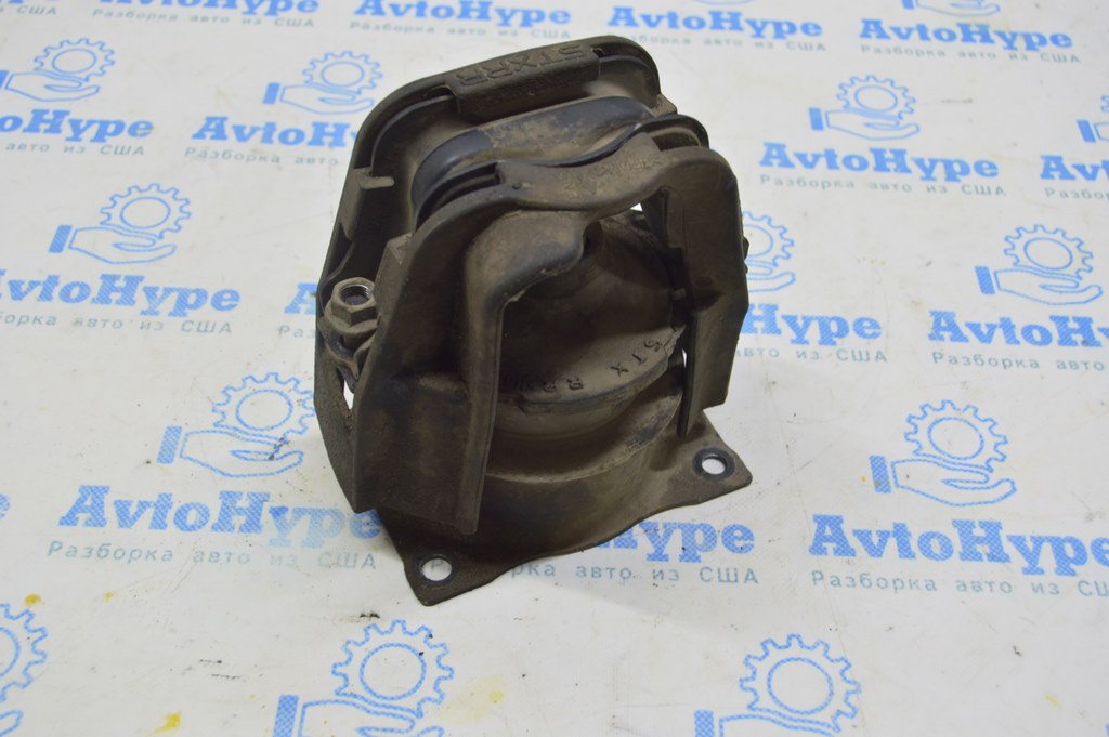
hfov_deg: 46.4
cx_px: 554
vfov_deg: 31.8
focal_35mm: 42
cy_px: 368
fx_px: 1293
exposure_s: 1/20
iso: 400
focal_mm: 28
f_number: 5.6
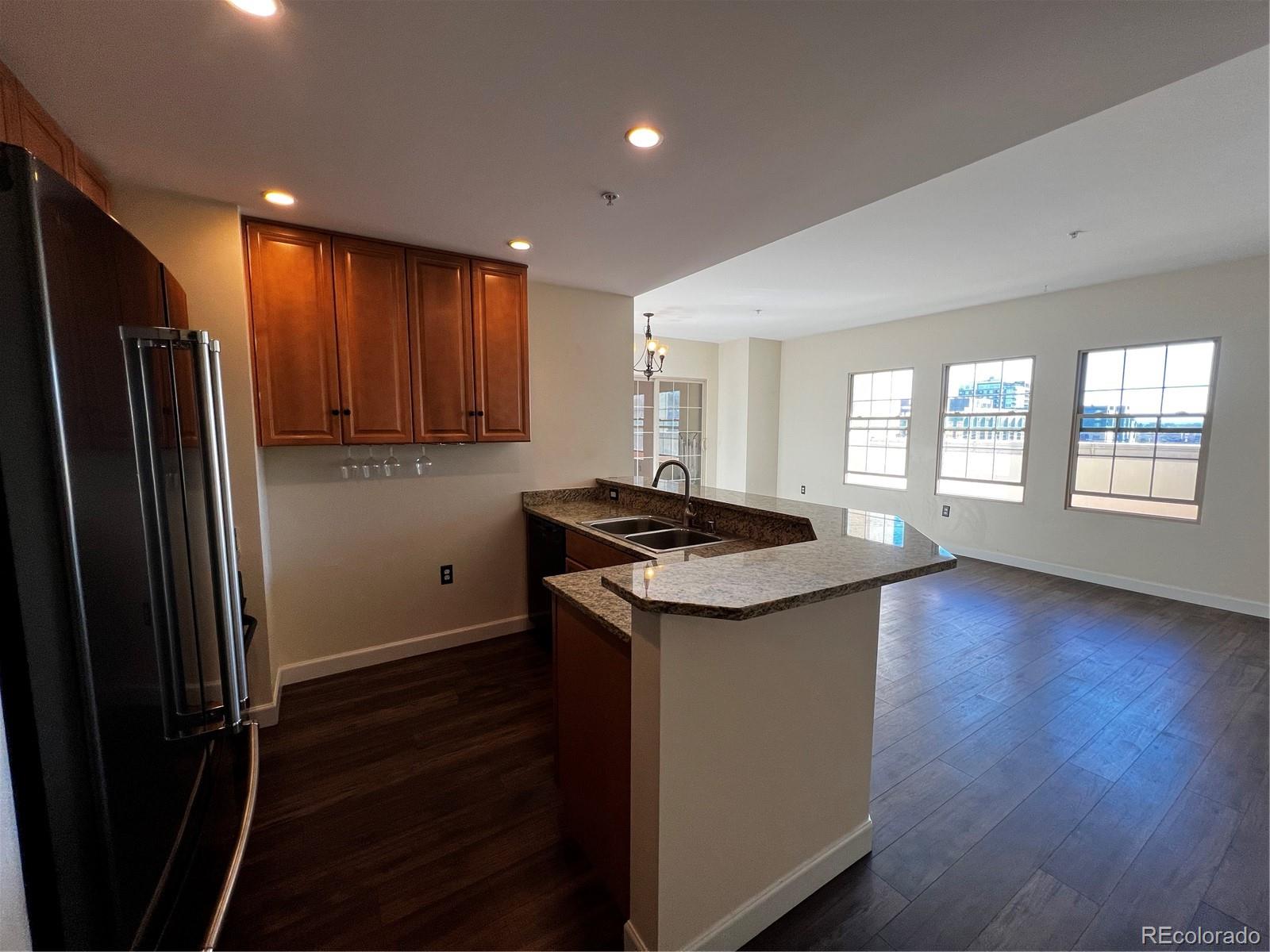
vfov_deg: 89.9
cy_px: 476
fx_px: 477
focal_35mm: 13
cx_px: 635
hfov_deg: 106.2
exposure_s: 1/120
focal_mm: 1.57
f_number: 1.8
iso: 80
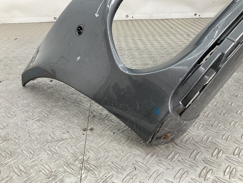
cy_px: 92
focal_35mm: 29
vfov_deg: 48.2
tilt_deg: -30.1
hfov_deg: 61.7
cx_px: 122
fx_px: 204
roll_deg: -0.7
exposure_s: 1/120
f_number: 1.8
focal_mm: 3
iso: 40
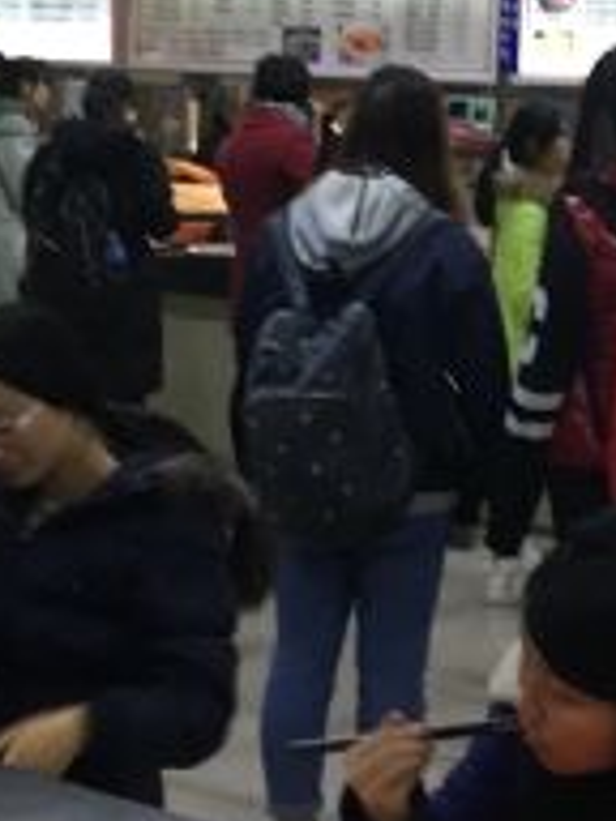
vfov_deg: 18.4
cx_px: 545
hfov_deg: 13.8
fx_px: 2515
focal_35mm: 106
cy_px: 145
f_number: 2.2
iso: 100
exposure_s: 1/33
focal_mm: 4.15
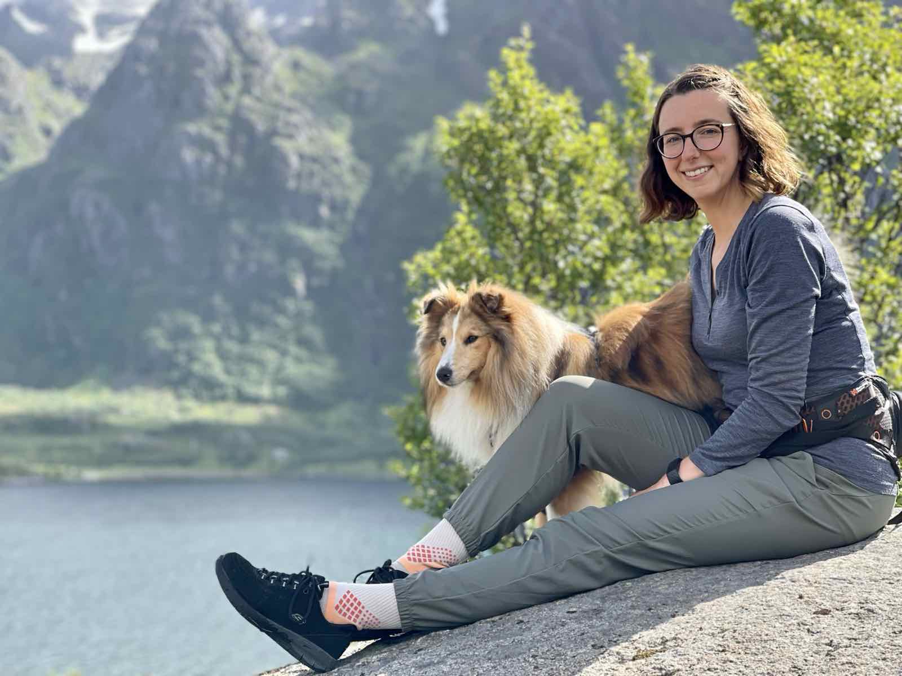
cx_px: 451
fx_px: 1668
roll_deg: +0.3
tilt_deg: +2.8
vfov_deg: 22.9
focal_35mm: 64
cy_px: 338
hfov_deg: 30.3
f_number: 2.2
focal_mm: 7.5
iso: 32
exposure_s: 1/401
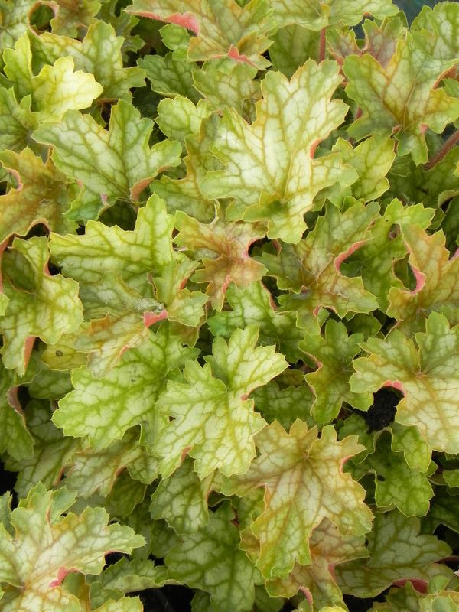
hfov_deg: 8.1
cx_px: 230
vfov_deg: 10.7
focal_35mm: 184
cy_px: 306
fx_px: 3253
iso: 160
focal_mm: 32.7
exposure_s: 1/125
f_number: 5
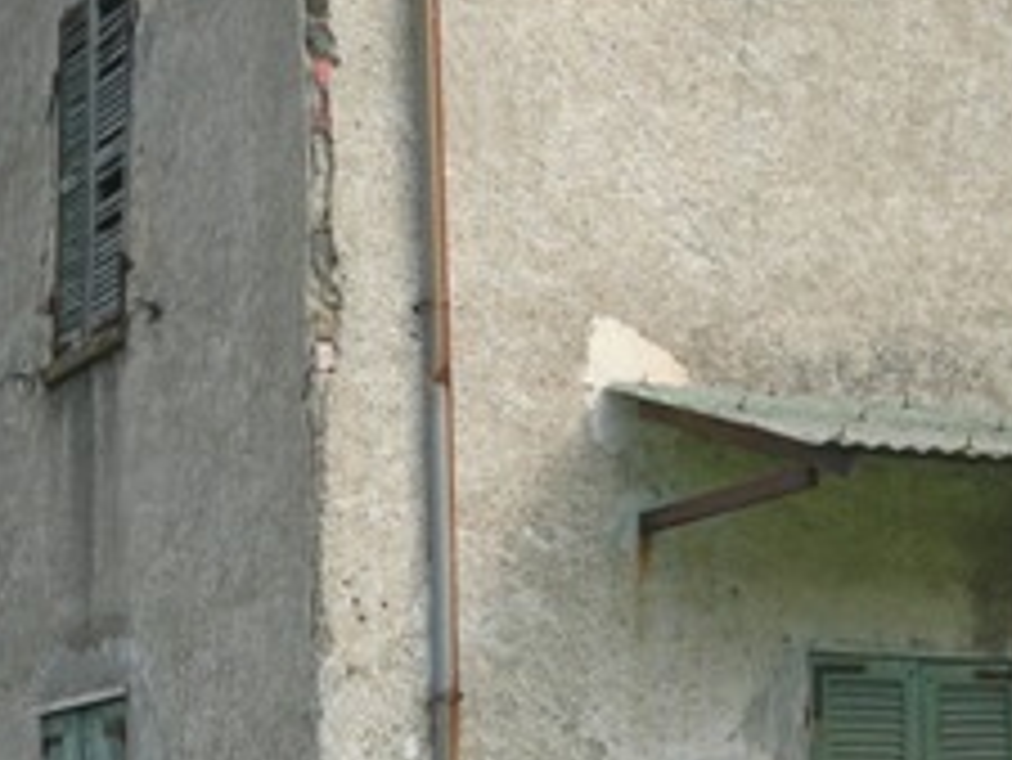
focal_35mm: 108
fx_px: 3159
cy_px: 526
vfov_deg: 13.7
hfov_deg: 18.2
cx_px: 567
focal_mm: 7.8
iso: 64
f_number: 4.8
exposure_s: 1/252
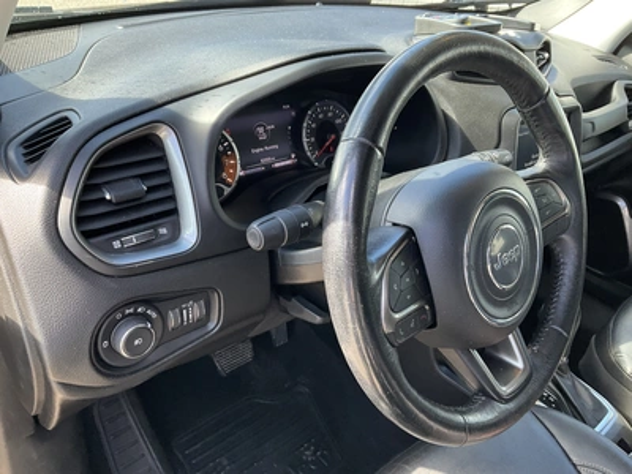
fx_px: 529
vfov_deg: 48.2
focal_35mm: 29
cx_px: 316
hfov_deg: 61.7
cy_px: 237
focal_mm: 3
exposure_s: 1/122
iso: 50
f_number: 1.8
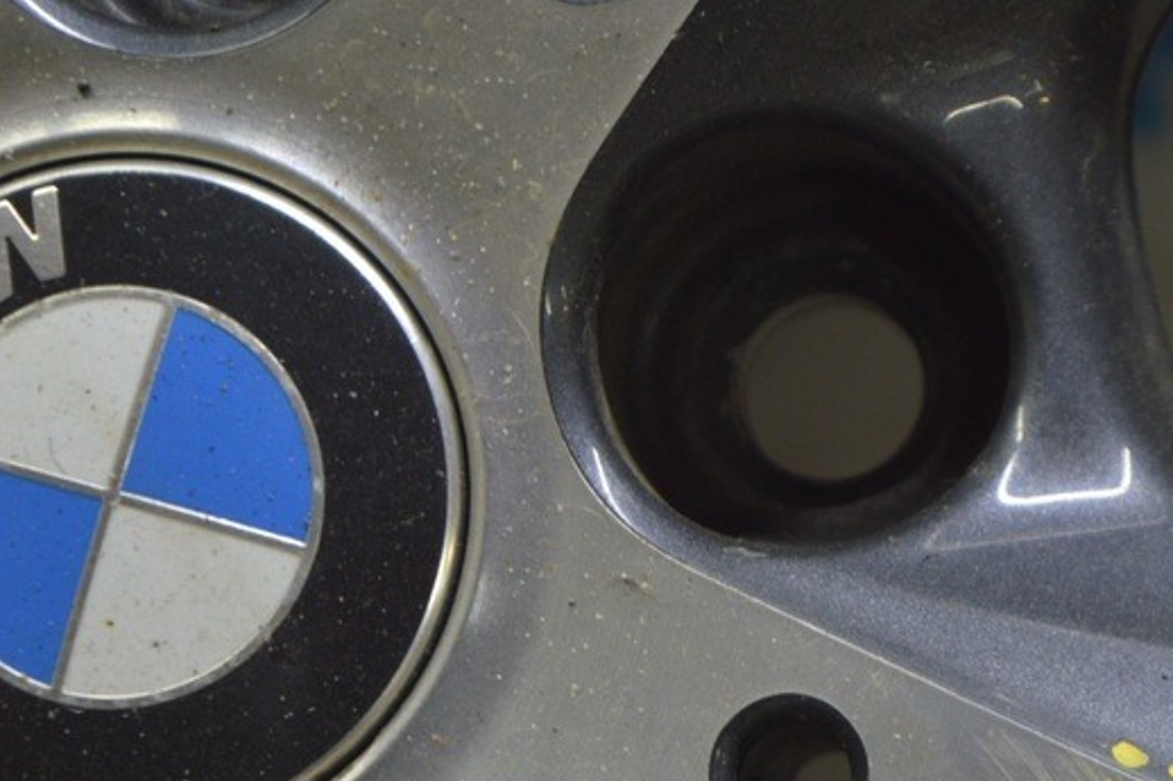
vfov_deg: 8.4
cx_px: 1076
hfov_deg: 12.5
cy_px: 626
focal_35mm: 163
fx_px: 5309
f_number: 5.6
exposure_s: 1/20
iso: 400
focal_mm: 55
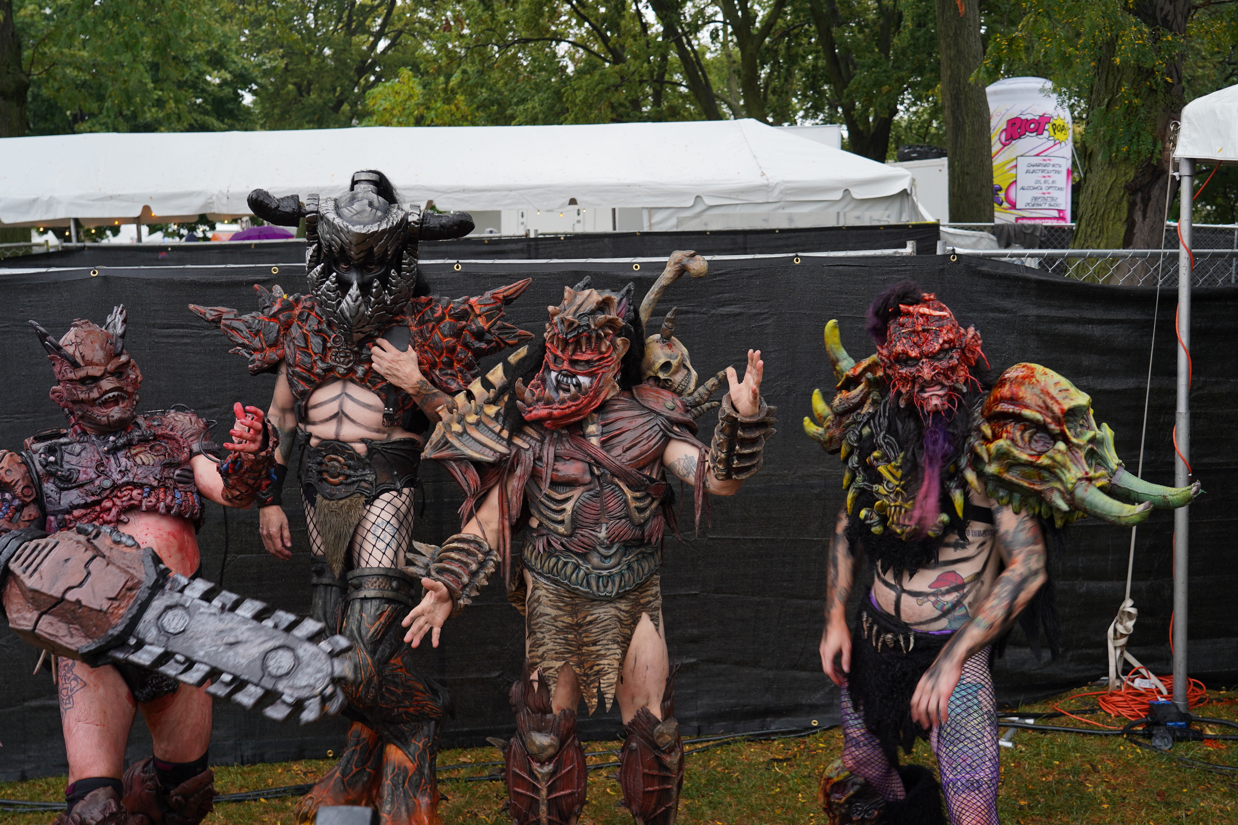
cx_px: 619
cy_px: 412
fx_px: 1341
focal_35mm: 39
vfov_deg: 34.2
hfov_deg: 49.6
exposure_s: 1/60
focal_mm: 39
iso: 100
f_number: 5
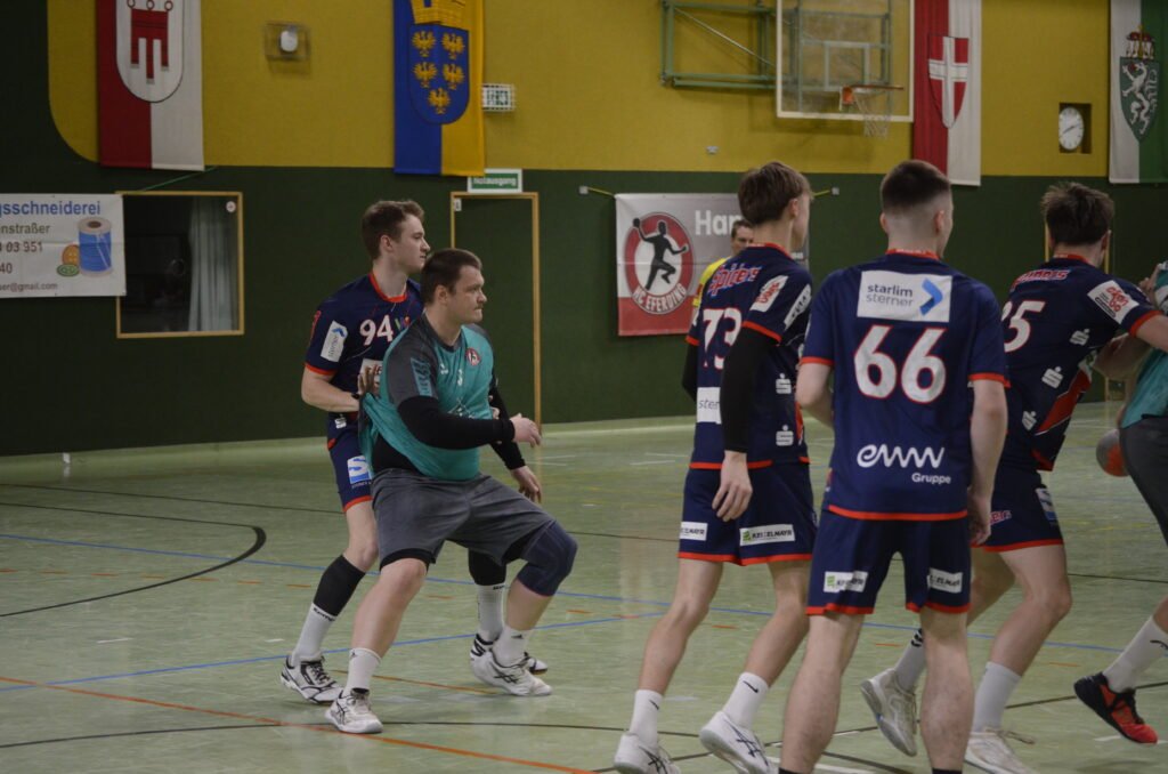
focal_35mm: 99
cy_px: 387
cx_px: 584
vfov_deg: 13.8
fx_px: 3205
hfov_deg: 20.7
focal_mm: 66
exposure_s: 1/320
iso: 1600
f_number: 4.2
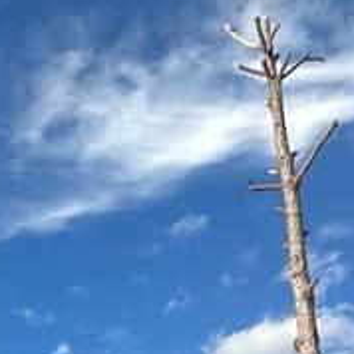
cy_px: 620
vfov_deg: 19.1
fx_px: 821
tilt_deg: +13.5
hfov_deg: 21.7
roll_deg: +0.6
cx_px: -117
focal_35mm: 71
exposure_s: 1/1195
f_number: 2.2
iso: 40
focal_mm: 2.22
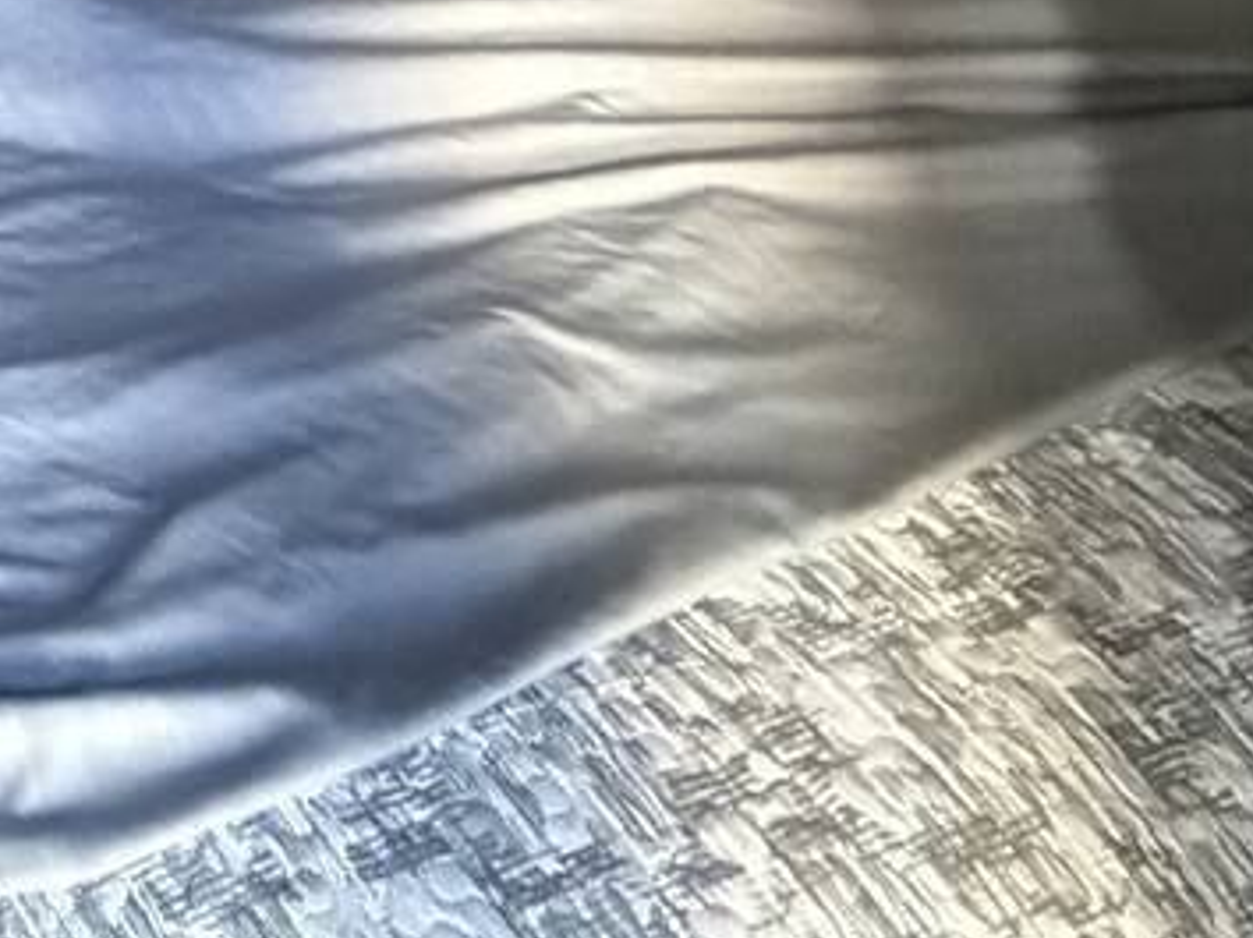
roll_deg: -2.3
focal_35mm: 57
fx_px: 2062
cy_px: -920
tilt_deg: -12.1
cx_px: -513
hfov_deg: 26.6
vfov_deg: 18.0
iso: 1000
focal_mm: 2.22
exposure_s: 1/60
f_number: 2.2
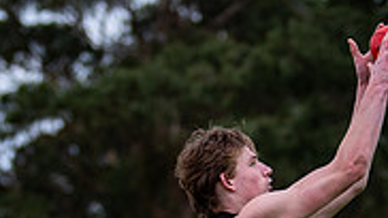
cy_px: 439
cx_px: 230
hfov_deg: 3.8
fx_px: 5797
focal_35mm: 564
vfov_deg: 2.1
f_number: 2.8
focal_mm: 92
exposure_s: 1/1600
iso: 280
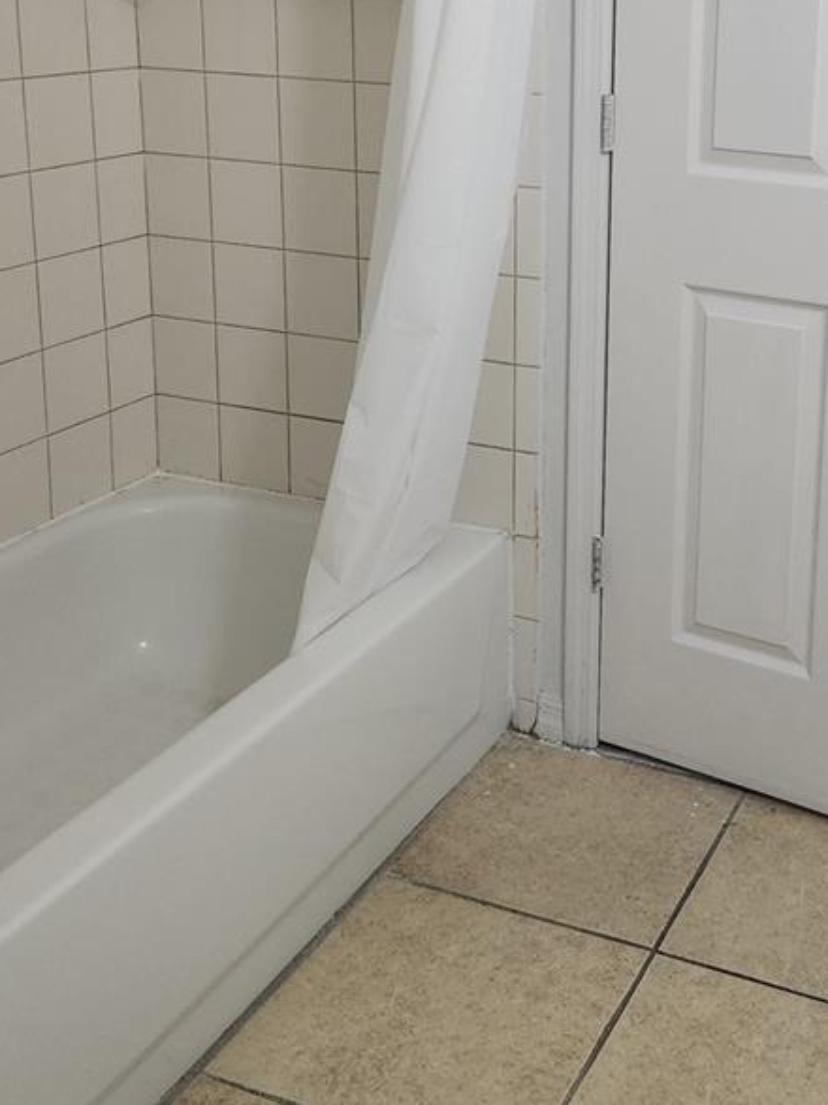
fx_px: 1500
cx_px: 615
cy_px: 309
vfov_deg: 39.6
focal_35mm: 47
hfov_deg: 30.4
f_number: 1.8
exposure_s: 1/120
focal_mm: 5.4
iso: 800
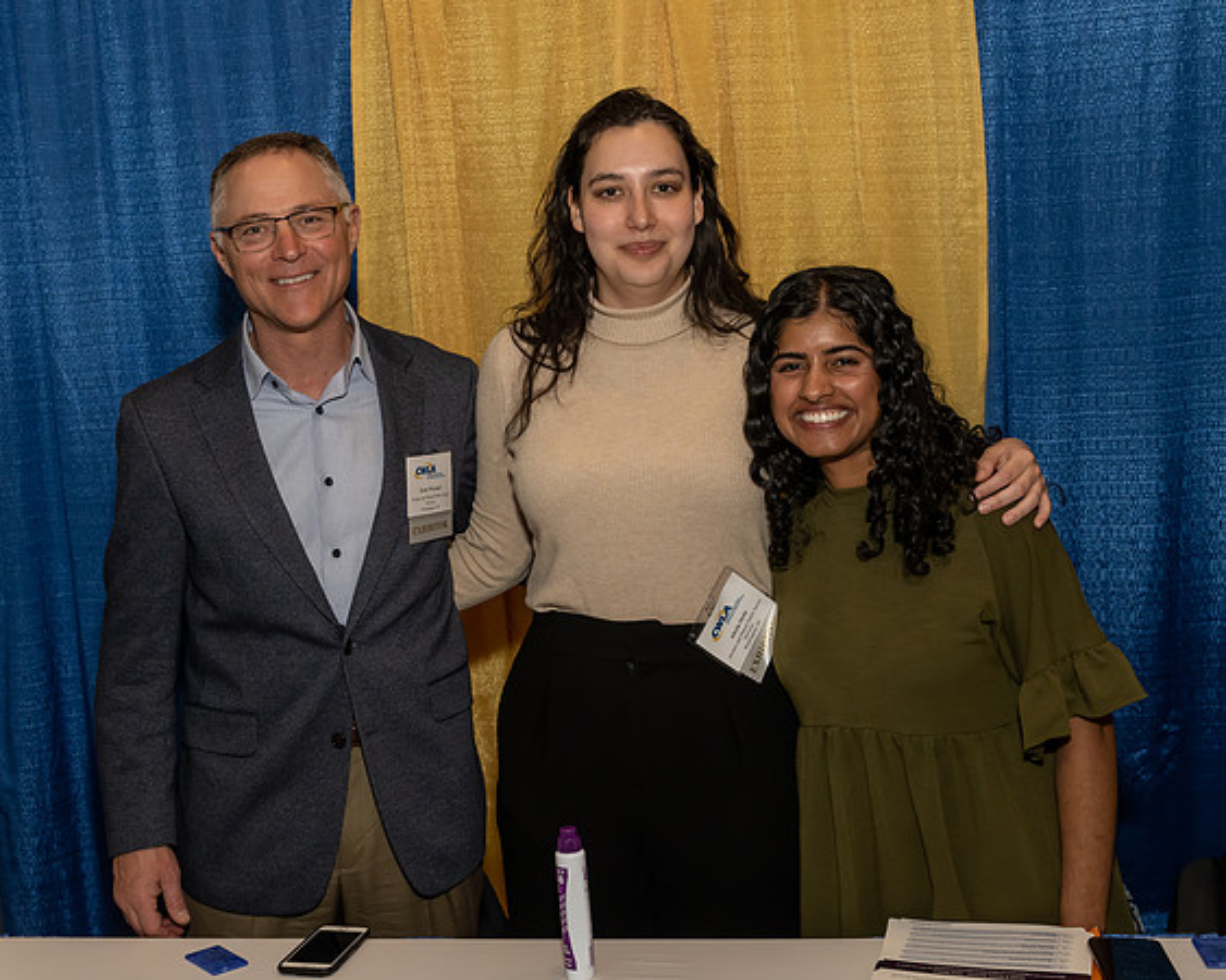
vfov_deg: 32.8
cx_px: 509
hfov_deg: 40.3
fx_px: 1663
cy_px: 469
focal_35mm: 46
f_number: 8
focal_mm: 26
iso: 1000
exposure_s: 1/125
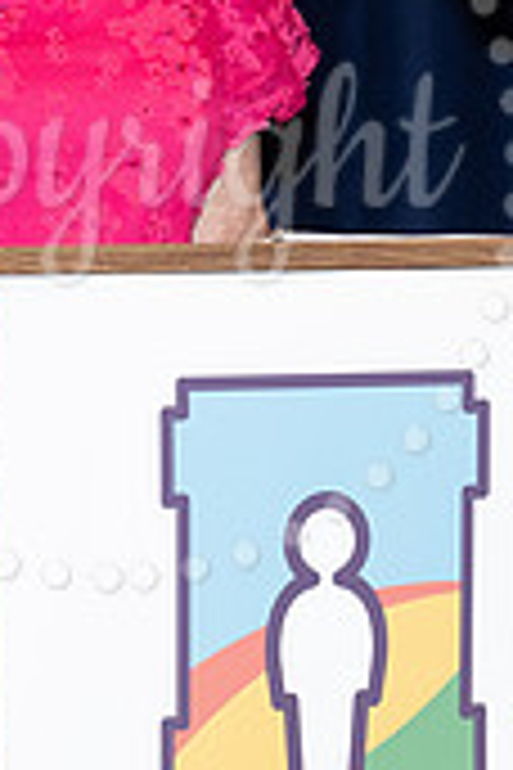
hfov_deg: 2.9
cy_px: 162
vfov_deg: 4.4
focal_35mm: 473
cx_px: 265
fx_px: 10110
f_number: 5.6
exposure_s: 1/80
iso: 640
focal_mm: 120
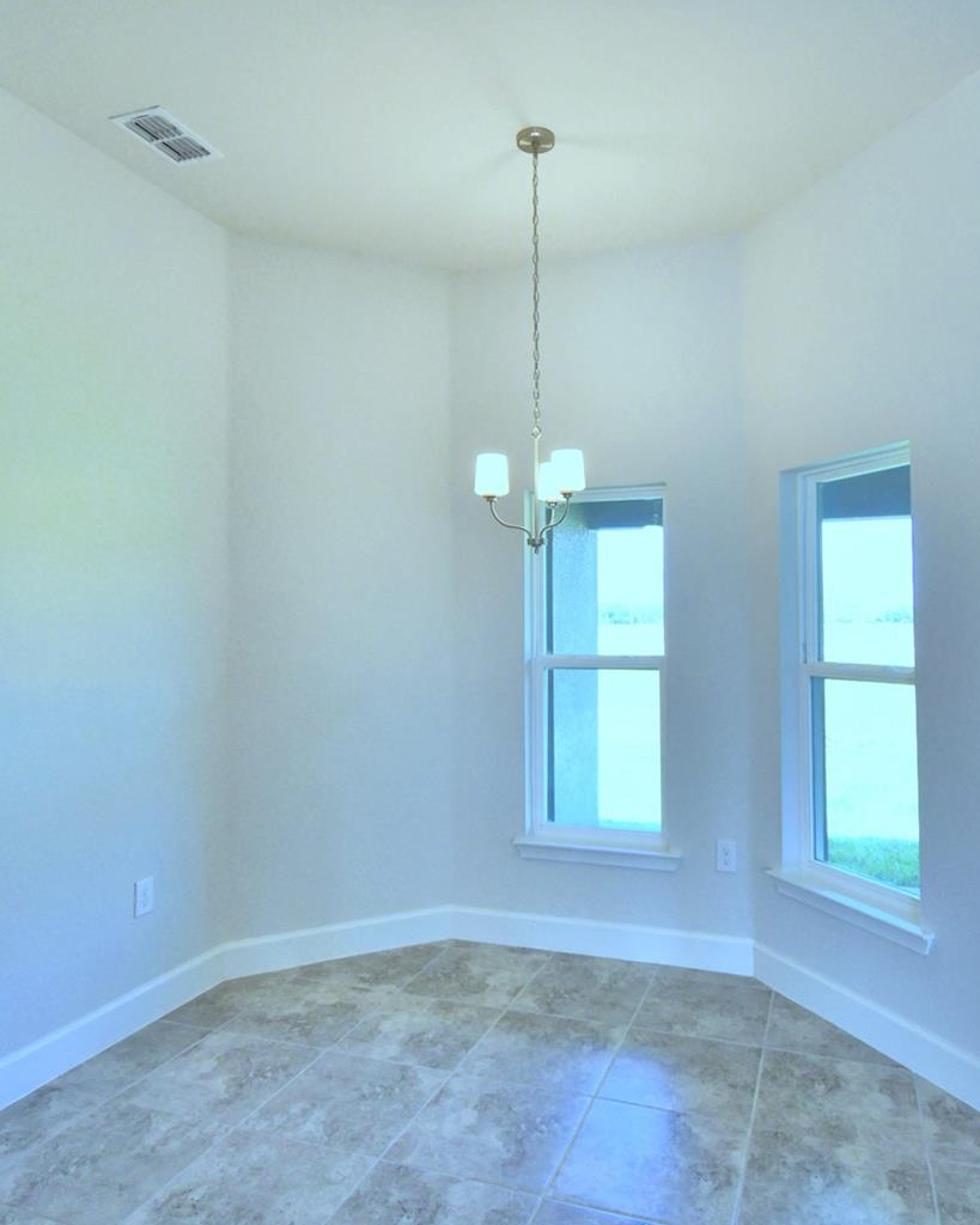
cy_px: 598
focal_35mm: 22
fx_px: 798
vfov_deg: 75.0
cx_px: 555
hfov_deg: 62.9
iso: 320
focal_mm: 10
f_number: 4.5
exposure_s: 1/125
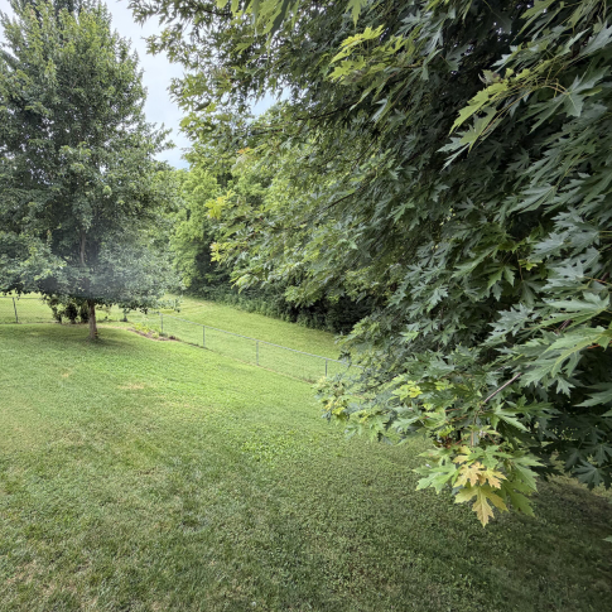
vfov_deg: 83.9
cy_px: 314
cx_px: 233
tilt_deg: -10.8
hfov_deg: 82.5
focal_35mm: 17
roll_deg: +1.2
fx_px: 340
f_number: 2.2
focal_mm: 2.22
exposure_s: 1/167
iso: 64
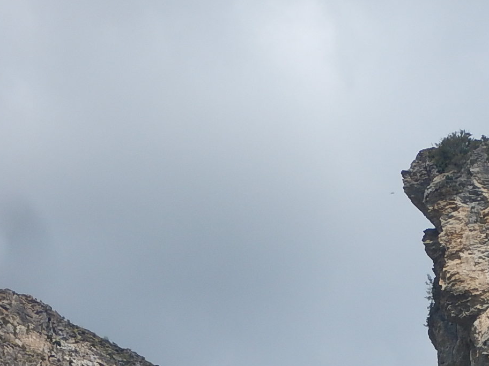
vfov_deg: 8.8
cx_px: 484
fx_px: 2359
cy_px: 405
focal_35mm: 167
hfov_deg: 11.7
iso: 125
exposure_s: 1/1000
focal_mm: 12
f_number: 4.5
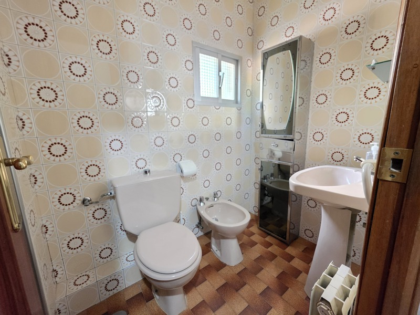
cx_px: 210
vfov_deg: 89.9
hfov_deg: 106.2
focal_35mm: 13
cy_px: 158
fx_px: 158
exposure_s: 1/33.3
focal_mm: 2.2
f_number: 1.9
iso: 1000
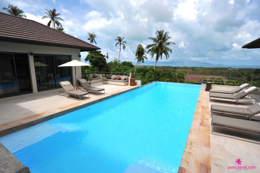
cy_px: 86
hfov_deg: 90.0
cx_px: 130
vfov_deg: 67.3
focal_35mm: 18
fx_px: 130
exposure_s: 1/200
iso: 250
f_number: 22
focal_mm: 18
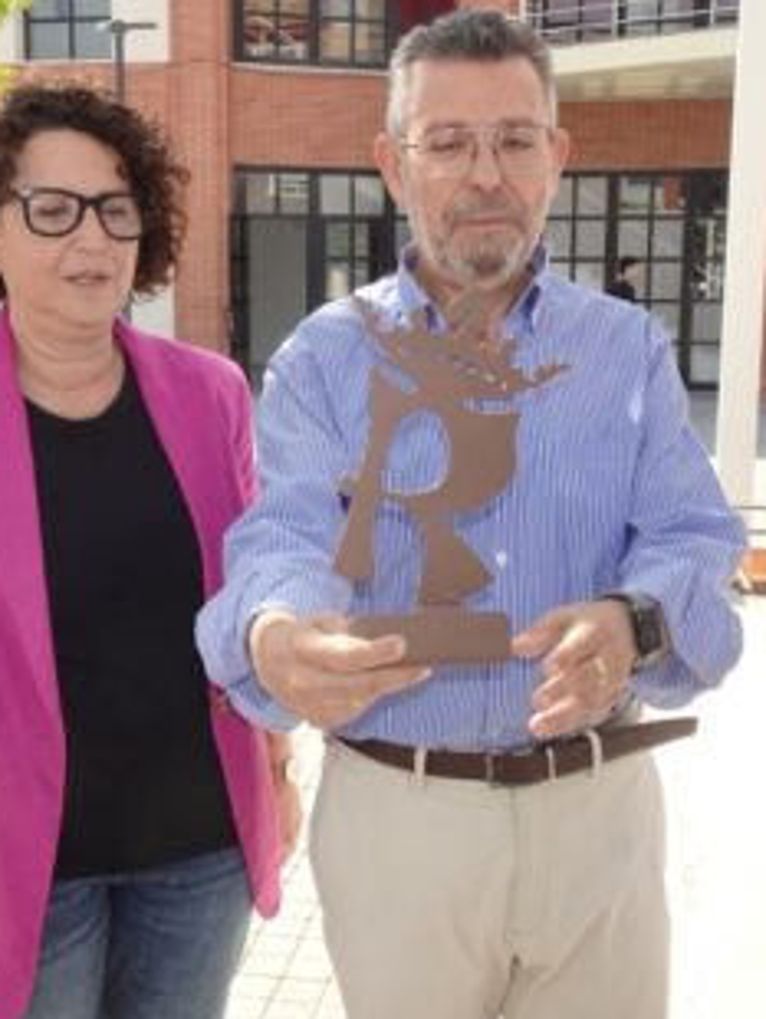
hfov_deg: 31.5
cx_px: 302
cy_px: 514
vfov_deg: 41.2
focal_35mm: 46
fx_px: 1355
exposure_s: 1/320
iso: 80
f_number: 4
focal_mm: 5.74
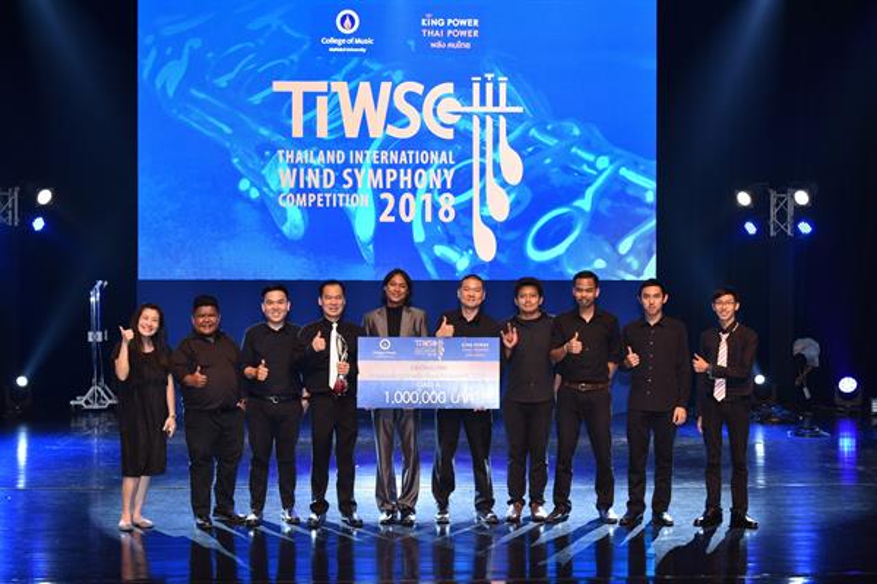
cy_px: 292
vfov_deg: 24.6
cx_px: 438
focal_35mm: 55
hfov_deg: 36.2
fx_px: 1340
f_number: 4
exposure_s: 1/100
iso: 1000
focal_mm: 55
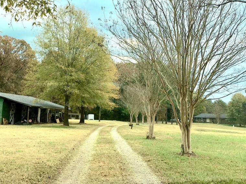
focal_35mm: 39
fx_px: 277
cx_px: 119
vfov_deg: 36.5
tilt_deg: +11.4
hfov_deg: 47.8
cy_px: 65
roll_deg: -2.1
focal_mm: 4.15
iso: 25
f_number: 2.2
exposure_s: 1/999
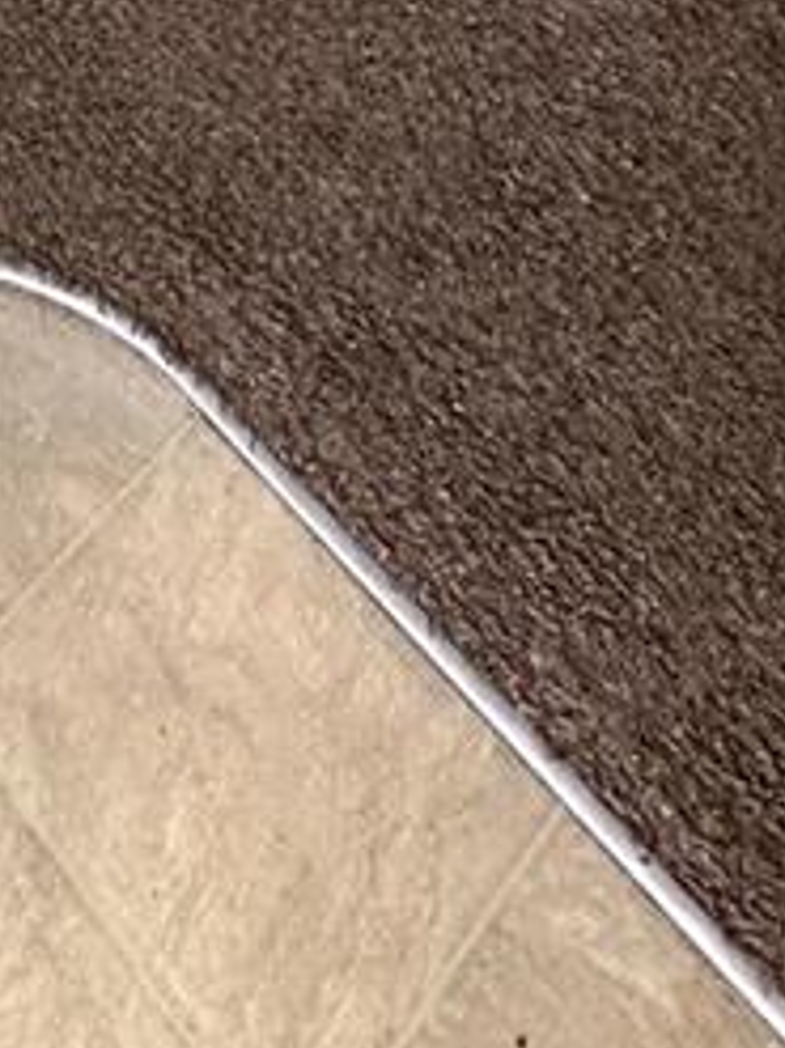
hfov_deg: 18.9
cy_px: -1392
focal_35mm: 68
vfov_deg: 15.8
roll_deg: -1.0
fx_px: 2058
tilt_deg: -14.1
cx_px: -412
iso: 125
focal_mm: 2.22
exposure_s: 1/99
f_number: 2.2
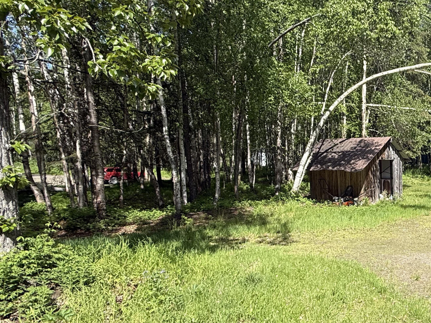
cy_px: 189
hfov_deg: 49.9
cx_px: 395
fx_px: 398
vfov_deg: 44.0
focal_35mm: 32
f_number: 2.2
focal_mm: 2.22
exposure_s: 1/1033
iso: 50
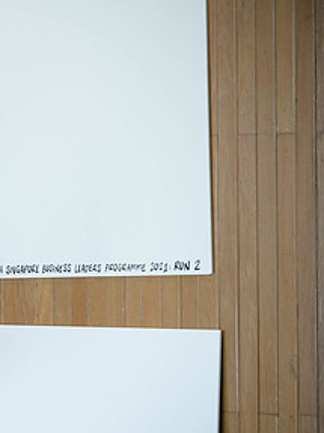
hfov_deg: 4.8
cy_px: 246
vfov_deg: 6.4
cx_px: -107
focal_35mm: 311
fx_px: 3884
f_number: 4.5
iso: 640
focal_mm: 160
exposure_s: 1/200
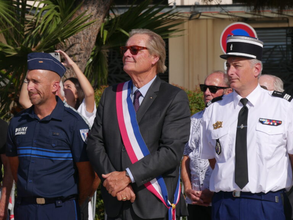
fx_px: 1643
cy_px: 110
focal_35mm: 194
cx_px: 146
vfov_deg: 7.7
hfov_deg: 10.2
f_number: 8
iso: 200
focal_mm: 97
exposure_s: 1/800
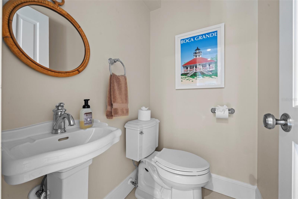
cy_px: 100
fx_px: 108
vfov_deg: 85.4
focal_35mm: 13
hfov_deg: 108.3
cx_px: 149
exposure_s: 5
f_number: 9
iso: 200
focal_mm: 13
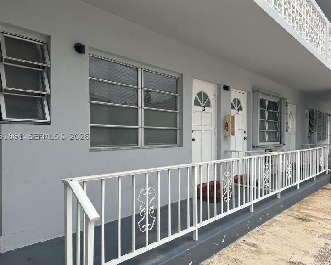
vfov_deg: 54.9
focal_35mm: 26
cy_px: 136
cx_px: 159
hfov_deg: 66.0
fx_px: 255
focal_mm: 6.86
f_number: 1.78
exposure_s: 1/387
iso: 80
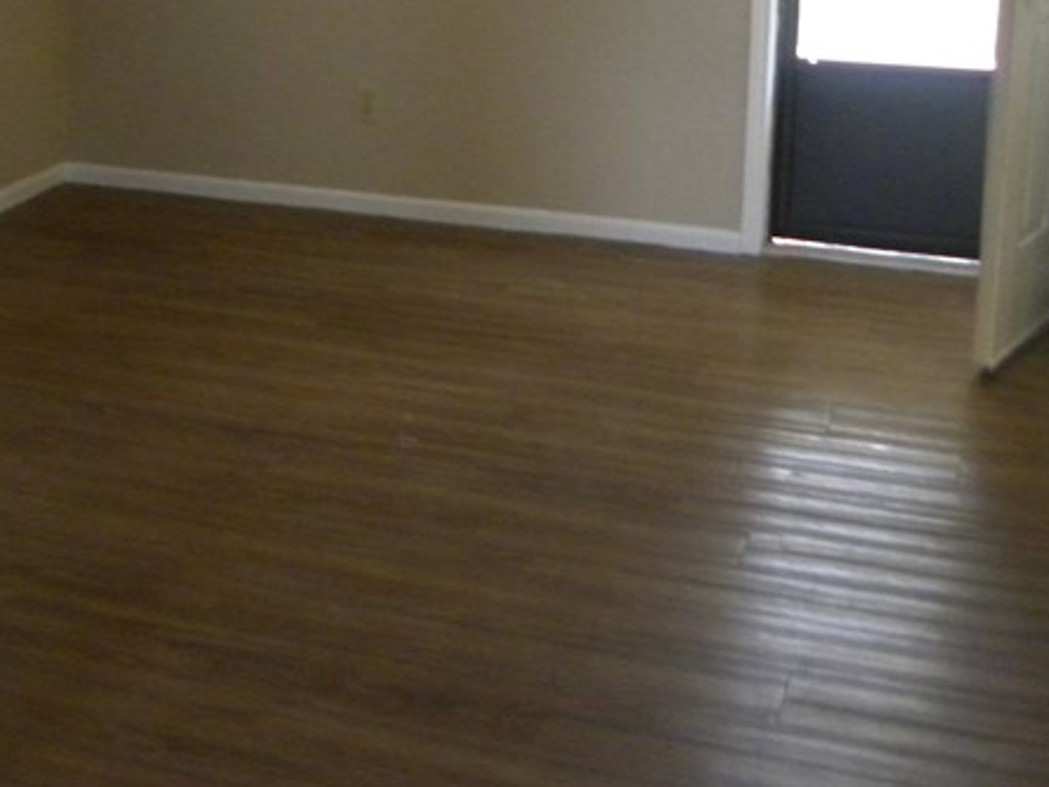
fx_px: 1818
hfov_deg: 31.4
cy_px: 43
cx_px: 215
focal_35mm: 60
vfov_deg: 23.6
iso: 400
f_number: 2.8
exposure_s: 1/37.8
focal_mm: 4.6
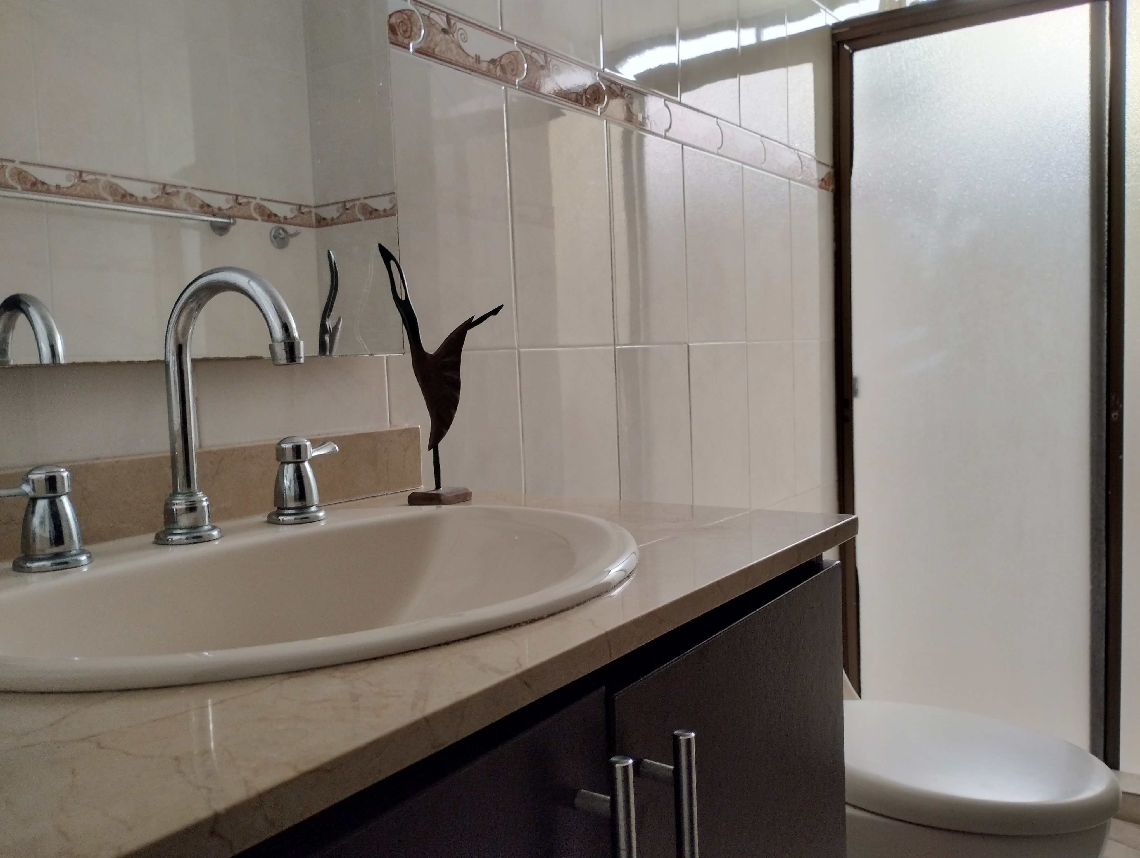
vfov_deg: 49.9
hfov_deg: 63.4
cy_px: 429
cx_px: 570
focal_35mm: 28
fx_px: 923
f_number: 1.8
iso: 221
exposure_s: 1/30
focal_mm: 4.27
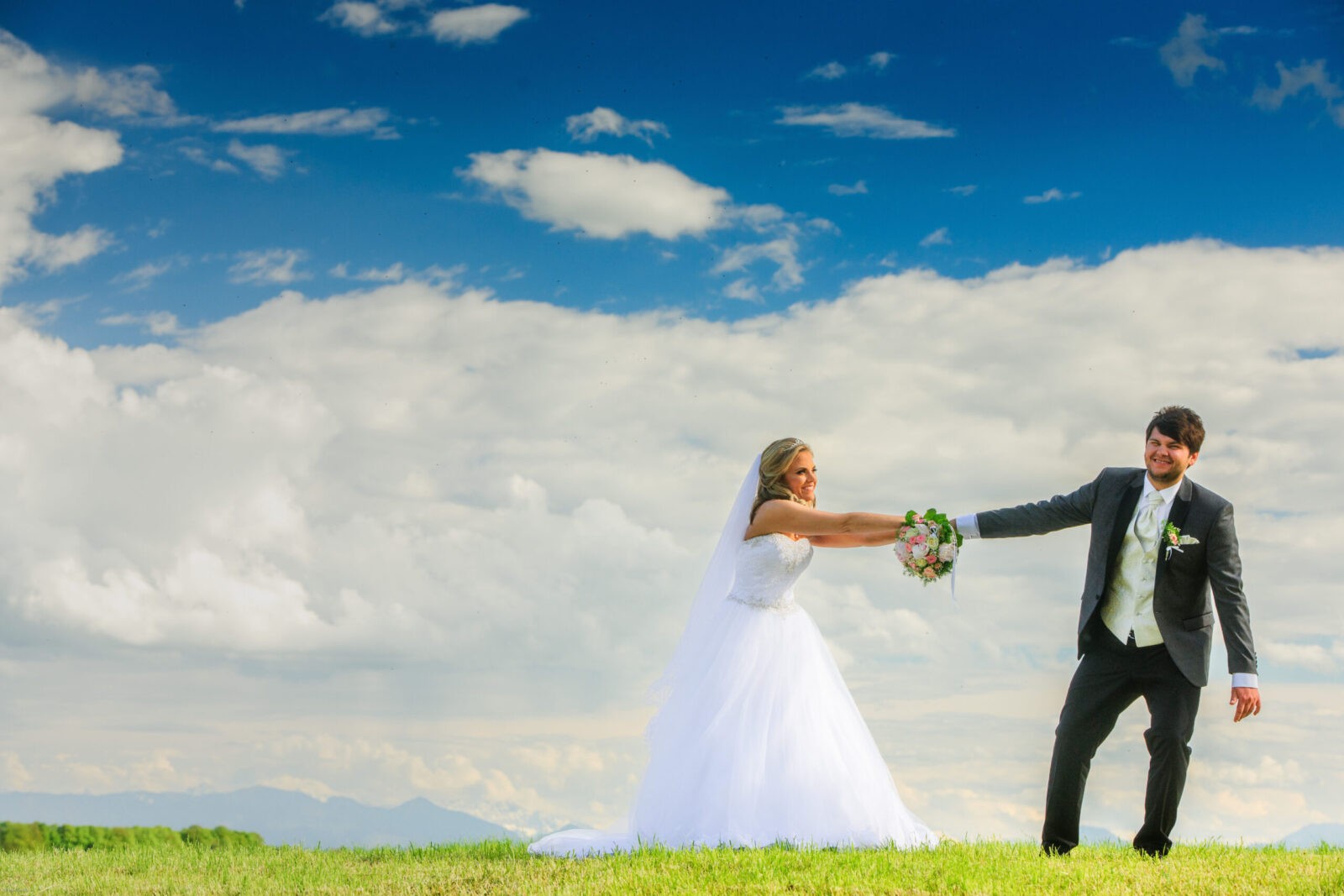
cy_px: 448
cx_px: 672
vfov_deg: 13.7
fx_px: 3733
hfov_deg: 20.4
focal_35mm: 100
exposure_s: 1/320
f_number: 7.1
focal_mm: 100
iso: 250
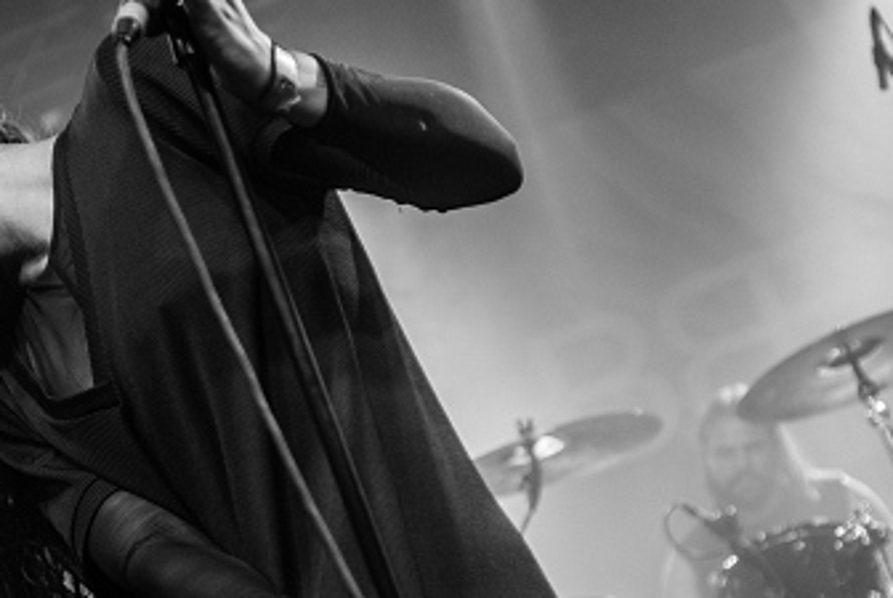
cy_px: 411
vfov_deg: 12.8
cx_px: 287
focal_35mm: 107
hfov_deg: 19.0
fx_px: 2658
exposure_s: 1/125
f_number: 2.8
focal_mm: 50
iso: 250
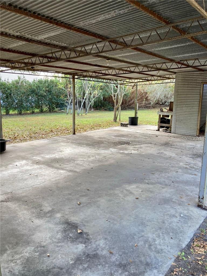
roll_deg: -0.8
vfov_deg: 63.4
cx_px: 104
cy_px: 138
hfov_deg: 49.7
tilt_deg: -9.6
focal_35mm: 28
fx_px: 223
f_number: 1.8
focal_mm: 3.99
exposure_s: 1/121
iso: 50
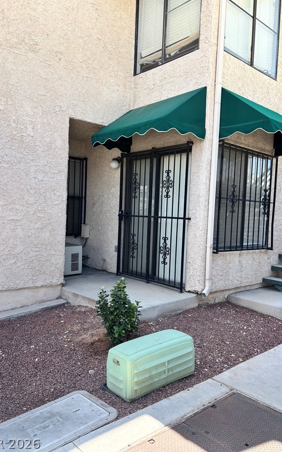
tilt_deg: -2.2
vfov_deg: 66.5
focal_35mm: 28
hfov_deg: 44.5
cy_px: 224
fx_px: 344
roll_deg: -2.7
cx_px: 147
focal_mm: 5.96
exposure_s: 1/787
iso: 50
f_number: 1.6
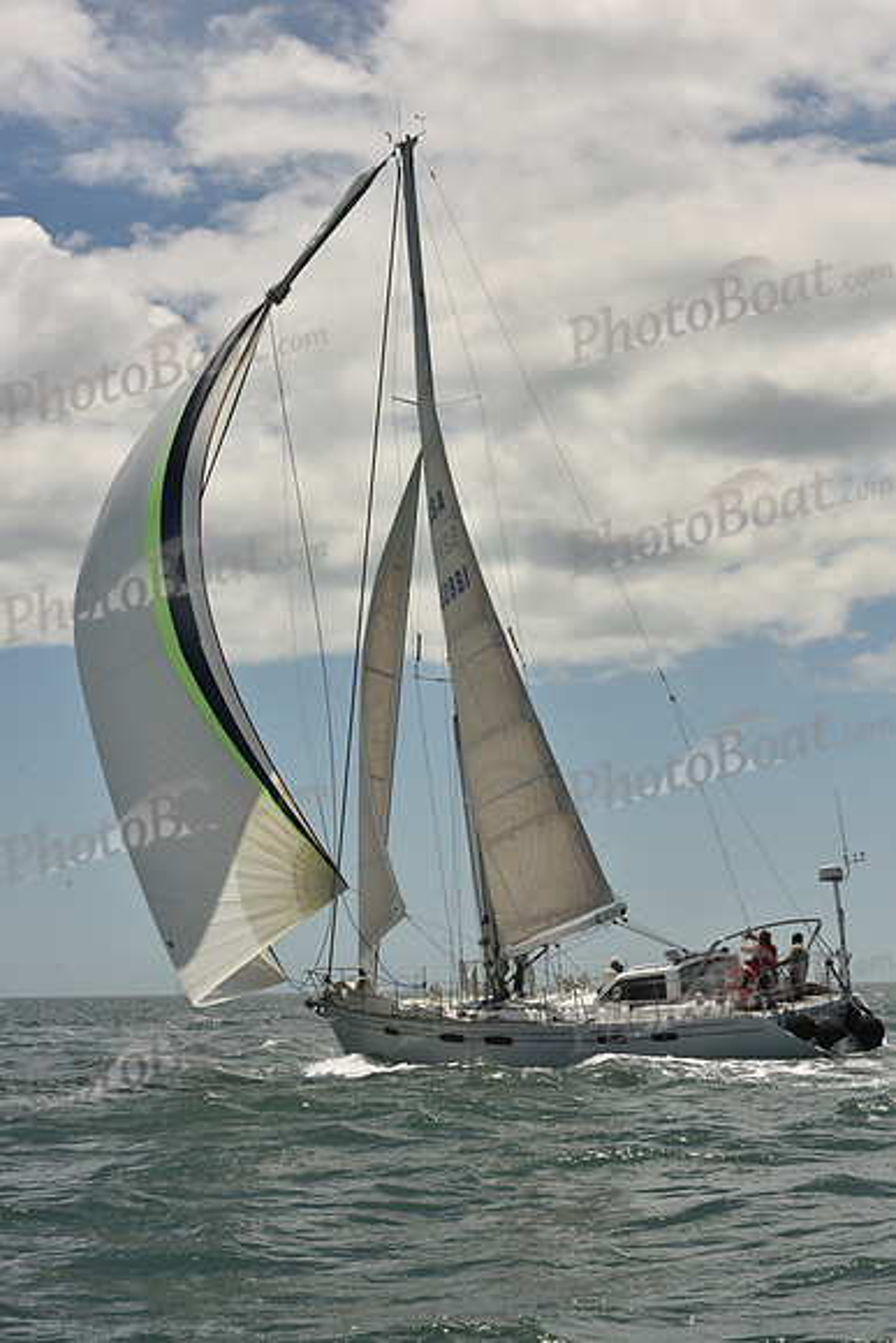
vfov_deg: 28.8
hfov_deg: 19.5
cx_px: 448
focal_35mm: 70
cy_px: 672
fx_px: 2612
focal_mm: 70
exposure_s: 1/800
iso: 320
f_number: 14
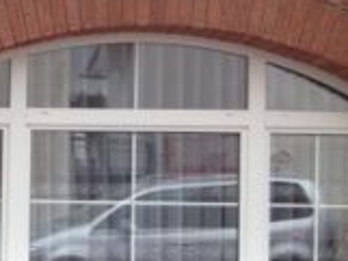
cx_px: -162
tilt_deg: +2.0
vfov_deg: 13.3
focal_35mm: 111
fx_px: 1117
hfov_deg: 16.3
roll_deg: -0.8
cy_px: 169
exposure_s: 1/160
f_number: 2.4
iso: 50
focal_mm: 4.28
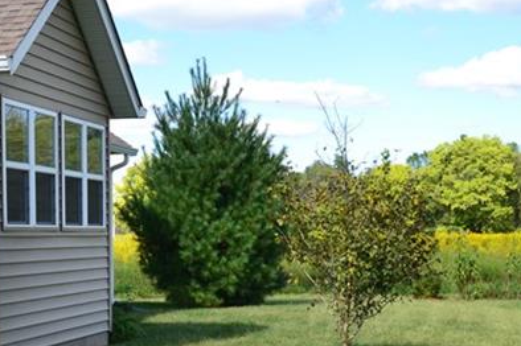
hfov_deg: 25.7
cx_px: 136
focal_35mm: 78
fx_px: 1128
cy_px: 333
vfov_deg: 17.1
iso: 400
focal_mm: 20
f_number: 11
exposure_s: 1/320
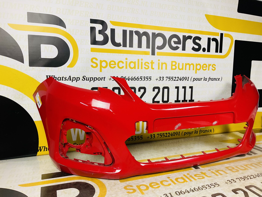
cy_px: 98
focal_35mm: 29
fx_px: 219
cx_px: 131
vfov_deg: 48.2
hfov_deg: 61.7
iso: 64
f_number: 1.8
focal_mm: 3
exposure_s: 1/50
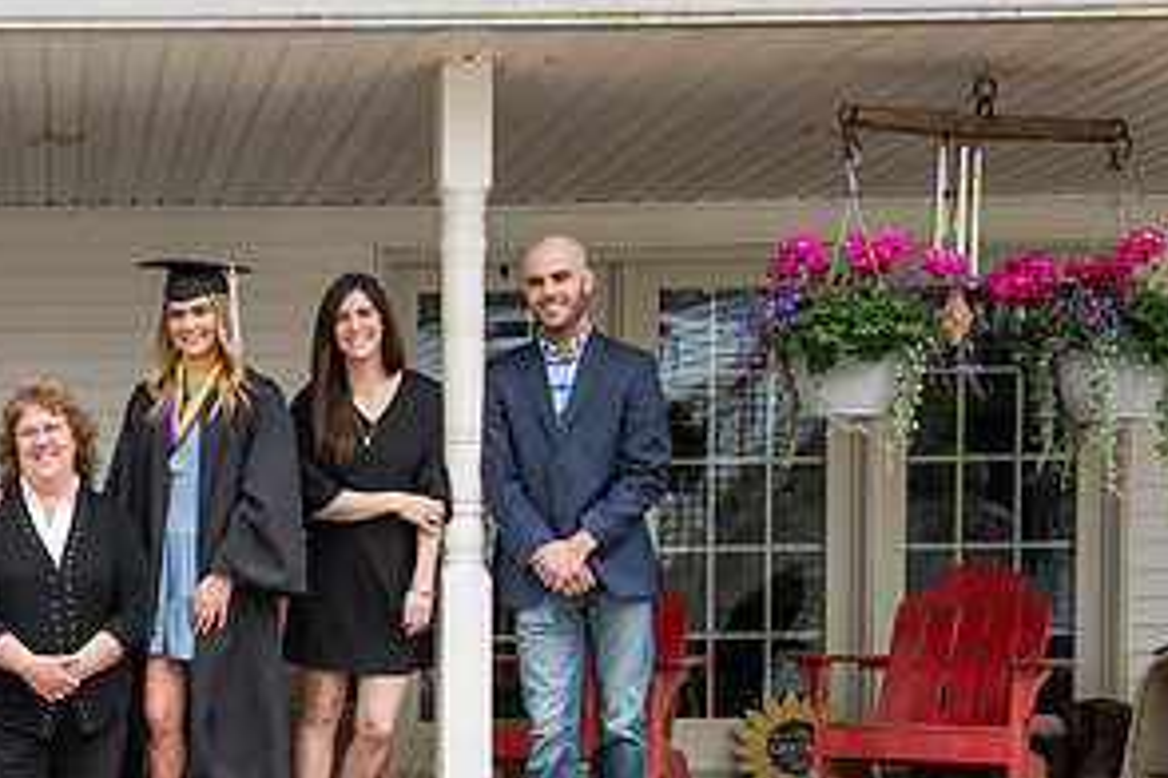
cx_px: 44
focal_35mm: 75
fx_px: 2433
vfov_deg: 17.9
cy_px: 724
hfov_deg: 25.8
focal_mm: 38
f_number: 7.1
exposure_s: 1/250
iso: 500
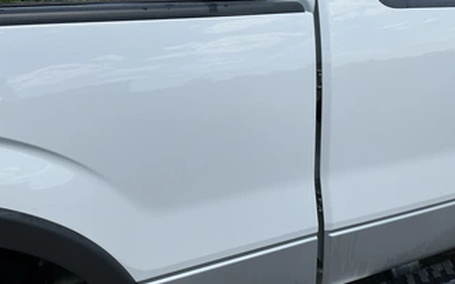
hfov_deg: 53.8
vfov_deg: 35.3
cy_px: 149
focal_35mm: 36
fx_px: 446
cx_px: 192
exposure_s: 1/1626
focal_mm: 3
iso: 25
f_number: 1.8
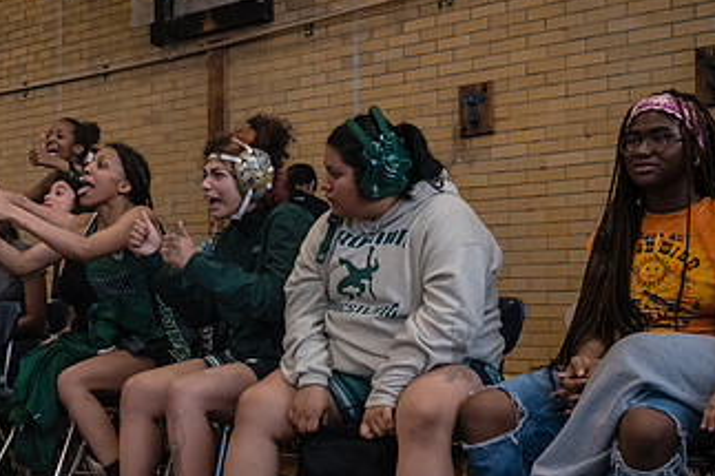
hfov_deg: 30.4
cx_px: 173
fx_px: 1290
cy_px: 236
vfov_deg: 20.9
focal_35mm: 65
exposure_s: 1/400
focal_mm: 35
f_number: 4
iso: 4000
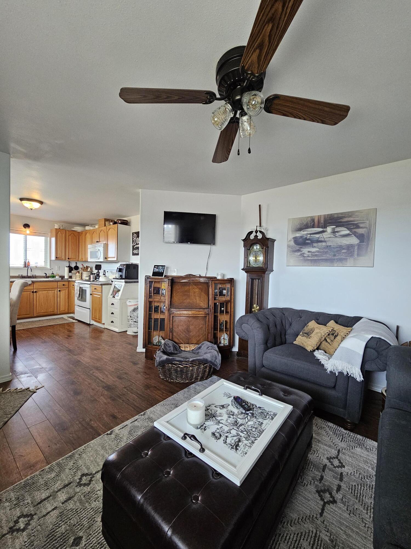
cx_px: 206
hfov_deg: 89.9
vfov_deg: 106.2
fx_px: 206
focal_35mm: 13
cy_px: 274
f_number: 2.2
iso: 320
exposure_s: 1/100
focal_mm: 2.2
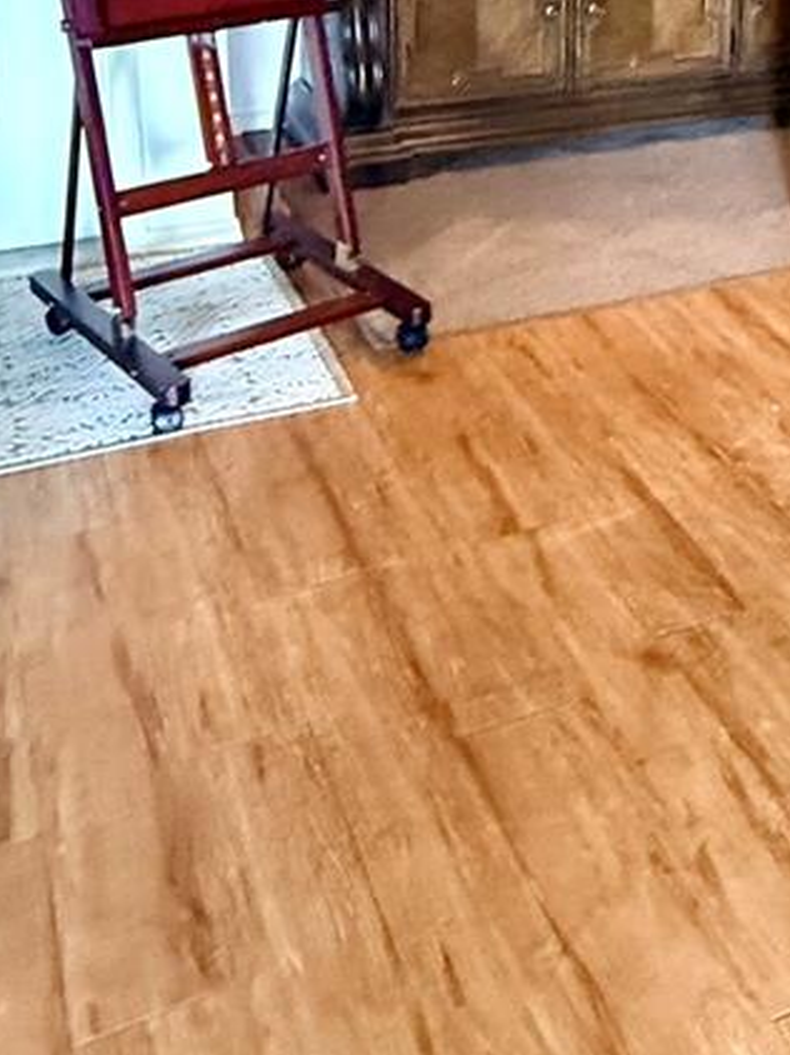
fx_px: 1553
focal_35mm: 51
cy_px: -2
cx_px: 770
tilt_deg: -12.2
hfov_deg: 27.1
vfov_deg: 34.2
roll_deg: -3.1
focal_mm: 2.22
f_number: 2.2
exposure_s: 1/60
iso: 1250
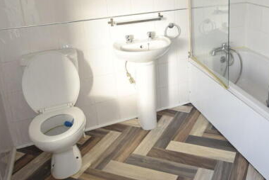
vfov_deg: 30.0
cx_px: 202
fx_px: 328
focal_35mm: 44
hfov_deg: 43.2
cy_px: 40
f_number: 4
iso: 100
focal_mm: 17
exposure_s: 1/50
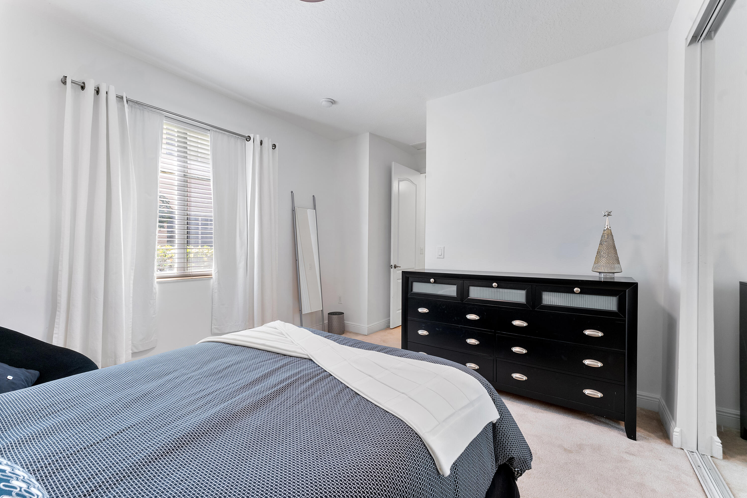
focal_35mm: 14
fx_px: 290
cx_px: 374
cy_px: 249
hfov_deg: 104.3
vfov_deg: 81.2
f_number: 10
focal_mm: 14
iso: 500
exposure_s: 1/15
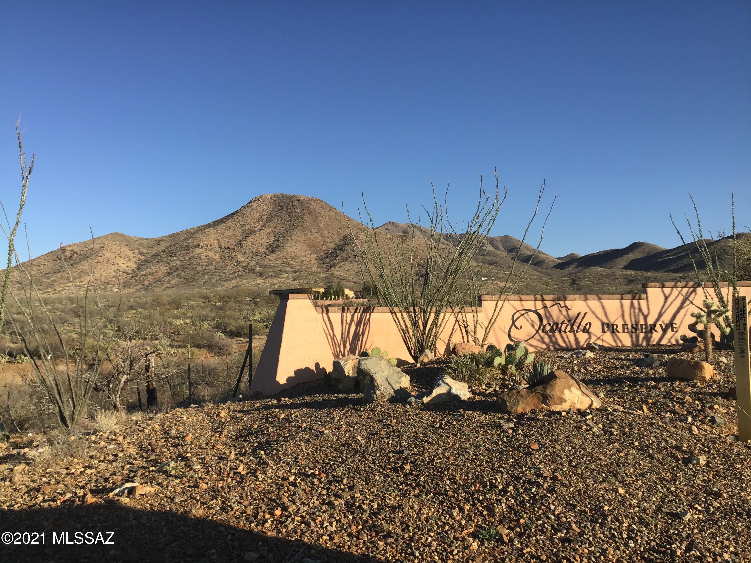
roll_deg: -0.4
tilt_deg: +3.9
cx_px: 376
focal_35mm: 31
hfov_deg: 58.4
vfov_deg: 45.4
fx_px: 673
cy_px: 282
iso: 25
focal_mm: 3.3
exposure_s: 1/1148
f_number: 2.4
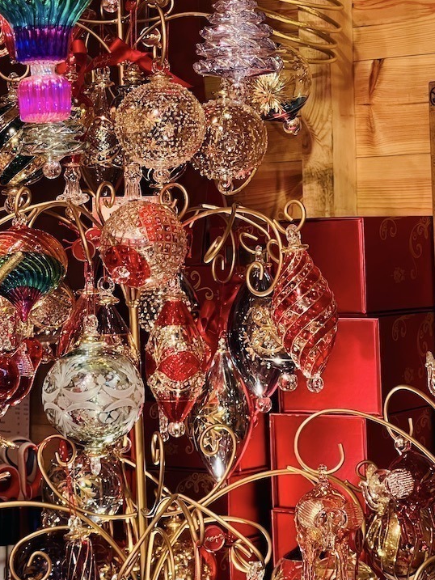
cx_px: 134
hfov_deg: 13.4
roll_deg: +1.8
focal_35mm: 110
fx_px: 1843
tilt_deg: +2.1
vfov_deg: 17.8
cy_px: 180
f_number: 2.8
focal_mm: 9
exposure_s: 1/100
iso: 320
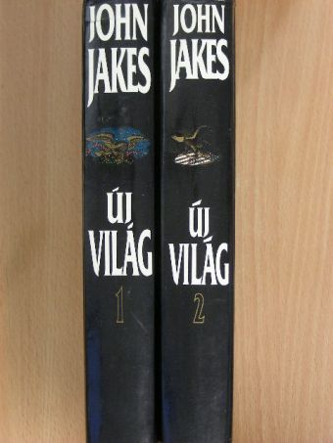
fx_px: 744
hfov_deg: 25.2
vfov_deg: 33.2
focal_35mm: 58
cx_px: 166
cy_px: 222
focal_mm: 9.7
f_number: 3.5
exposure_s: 1/6.7
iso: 100
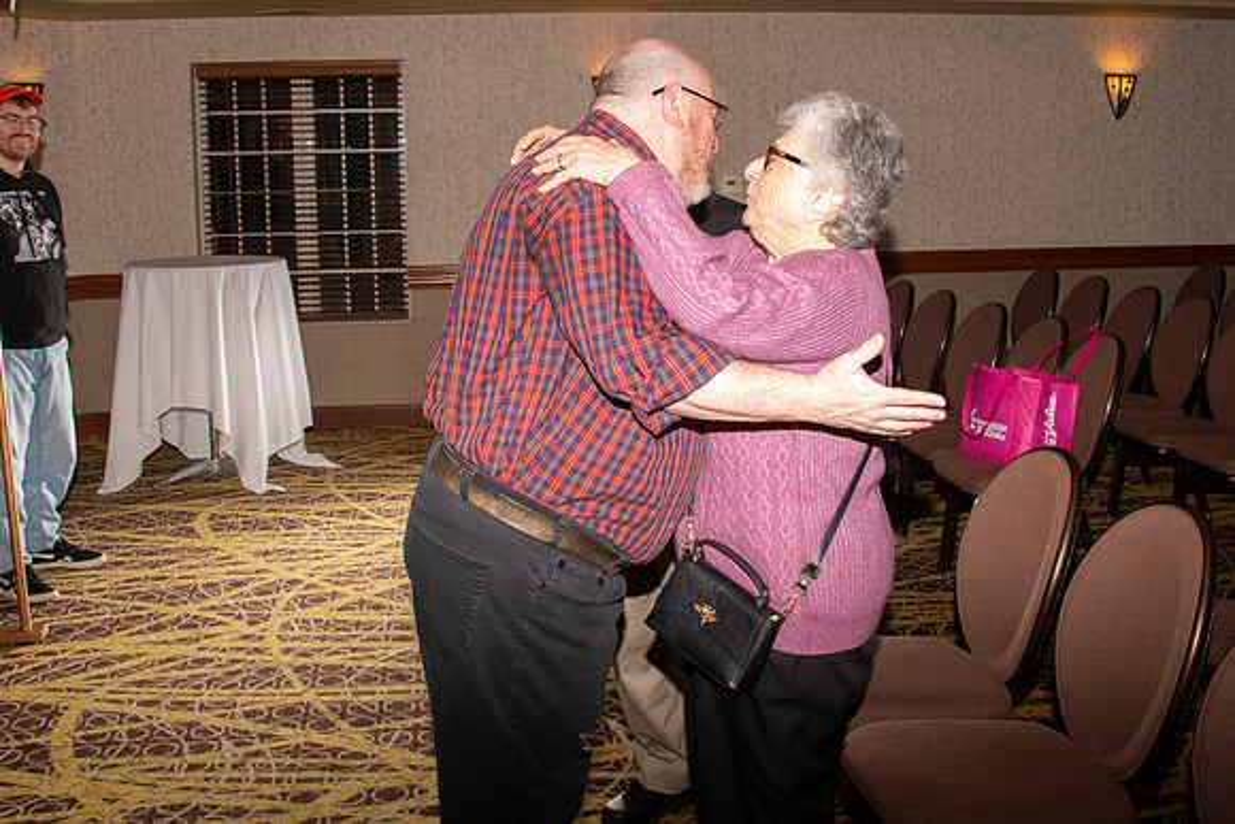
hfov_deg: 52.1
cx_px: 618
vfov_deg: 35.8
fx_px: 1264
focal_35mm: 37
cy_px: 284
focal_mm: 28
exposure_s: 1/160
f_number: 9
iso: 1250
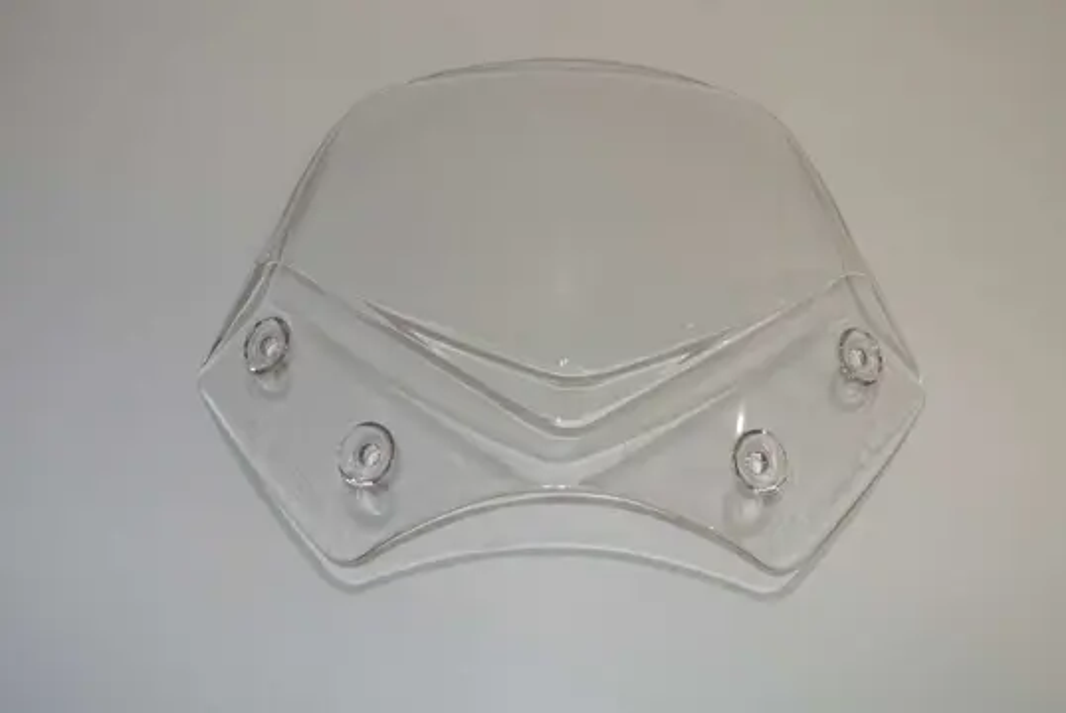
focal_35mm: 39
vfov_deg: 34.3
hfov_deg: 49.5
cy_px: 356
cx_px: 533
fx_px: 1156
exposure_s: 1/60
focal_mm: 14.5
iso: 200
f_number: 4.5
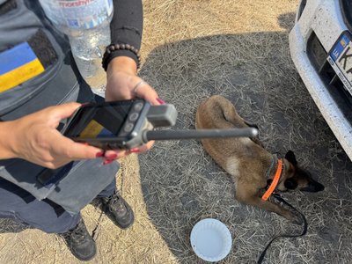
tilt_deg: -56.9
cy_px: 132
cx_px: 176
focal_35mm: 24
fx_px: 244
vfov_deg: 56.8
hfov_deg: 71.6
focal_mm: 6.76
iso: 80
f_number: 1.78
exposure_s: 1/1524
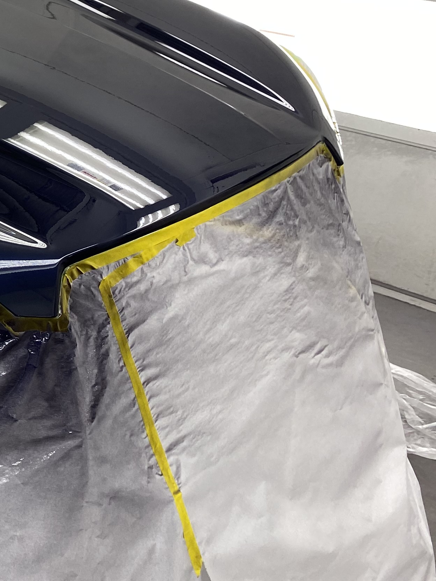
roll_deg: +1.3
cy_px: 126
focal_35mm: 63
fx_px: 1058
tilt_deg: -19.7
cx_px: -263
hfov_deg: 19.5
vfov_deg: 30.1
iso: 50
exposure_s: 1/120
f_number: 1.8
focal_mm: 4.25
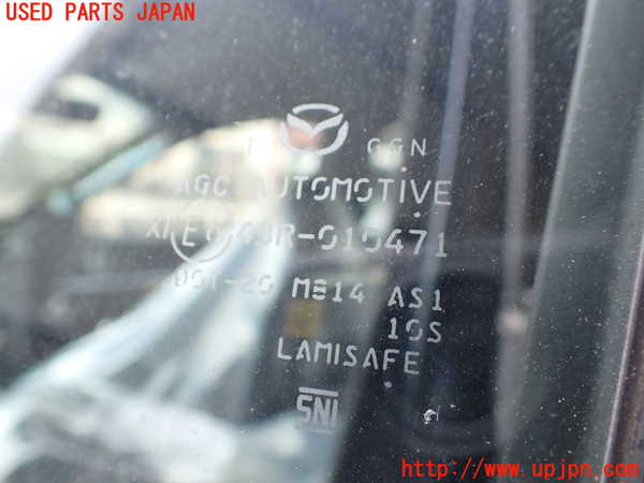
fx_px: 558
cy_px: 242
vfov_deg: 46.8
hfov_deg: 60.0
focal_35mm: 30
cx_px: 322
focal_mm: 5.4
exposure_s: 1/125
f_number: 2.3
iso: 100
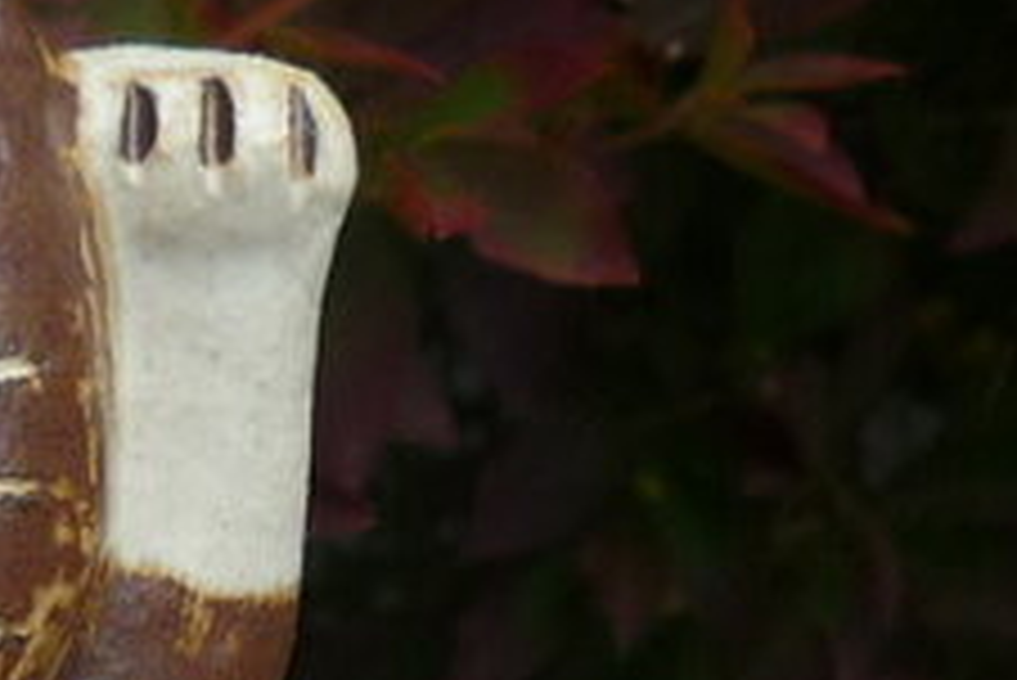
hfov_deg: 12.9
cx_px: -574
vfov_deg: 9.1
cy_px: 784
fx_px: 4212
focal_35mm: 149
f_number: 2.9
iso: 100
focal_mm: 4.7
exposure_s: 1/500
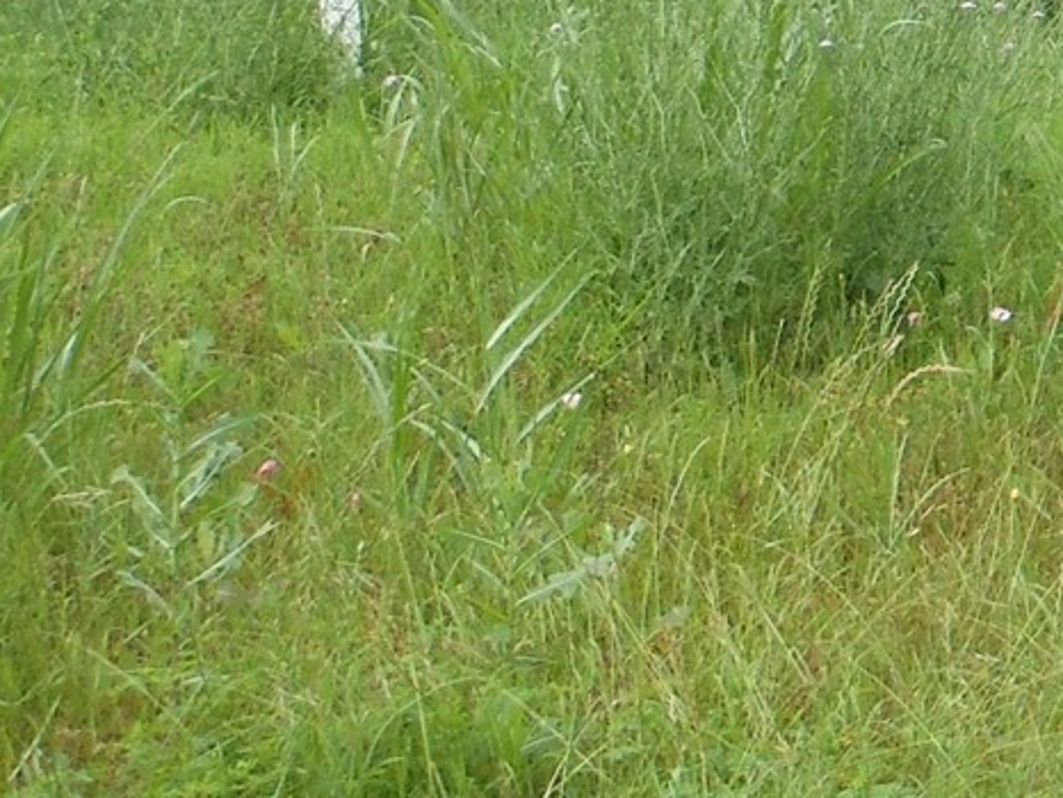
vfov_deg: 11.9
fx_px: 3779
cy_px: -78
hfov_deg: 14.0
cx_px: 2005
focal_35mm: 123
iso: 80
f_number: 3.7
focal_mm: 5
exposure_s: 1/200
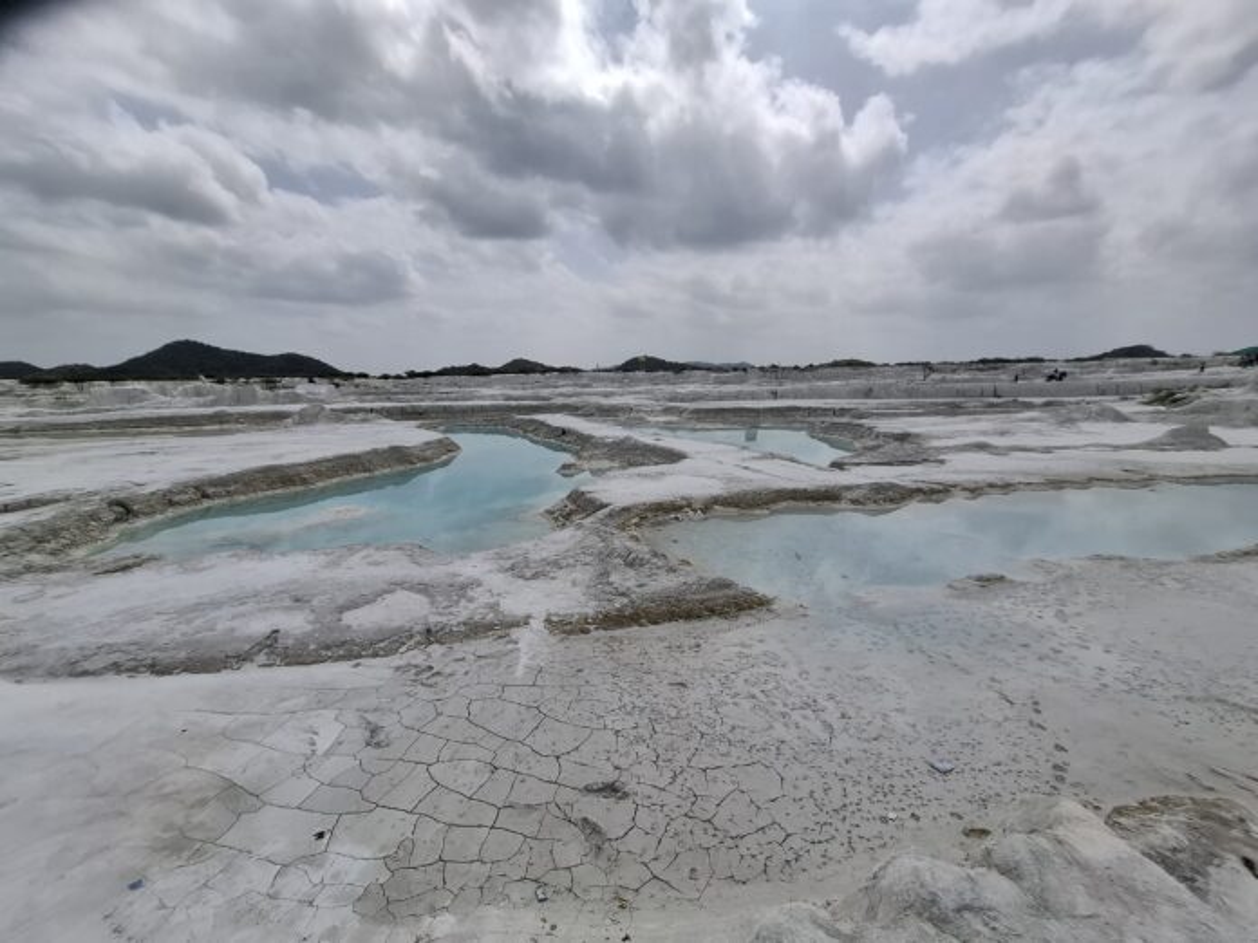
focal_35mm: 13
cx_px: 629
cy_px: 472
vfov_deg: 89.9
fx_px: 472
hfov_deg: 106.2
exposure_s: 1/2137
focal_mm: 1.74
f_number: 2.2
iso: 40
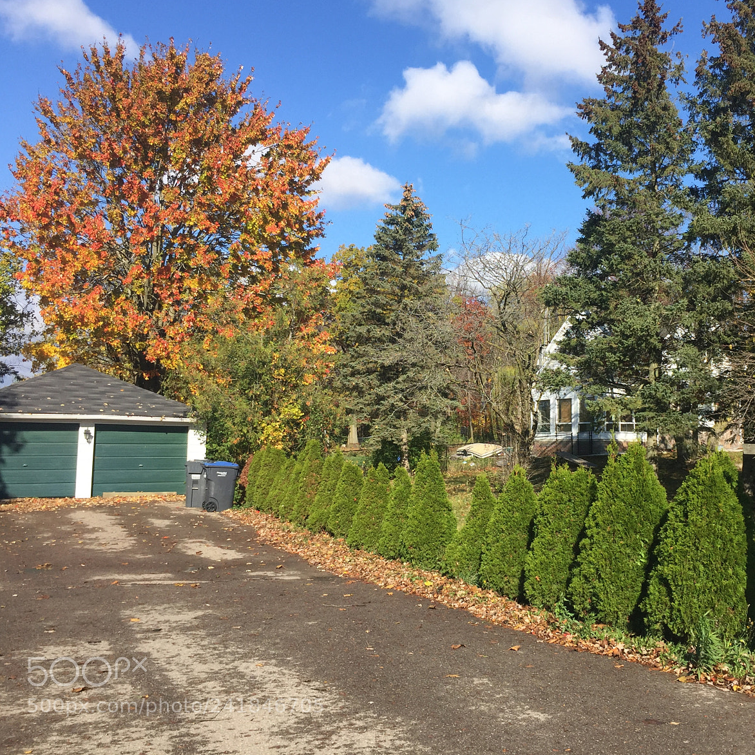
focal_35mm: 35
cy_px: 370
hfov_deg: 46.5
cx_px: 502
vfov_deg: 47.2
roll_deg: -0.4
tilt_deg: +4.5
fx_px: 864
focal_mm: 4.15
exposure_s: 1/1276
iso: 32
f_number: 2.2
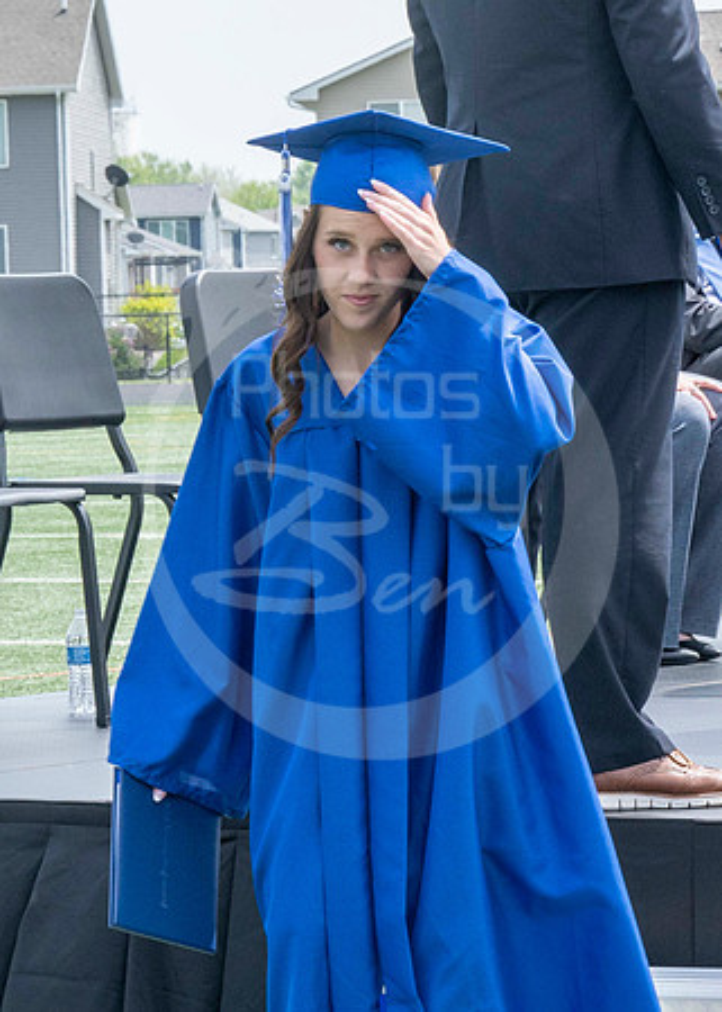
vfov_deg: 9.3
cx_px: 17
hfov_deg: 6.6
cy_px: 334
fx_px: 6229
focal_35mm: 217
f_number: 13
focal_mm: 70
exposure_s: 1/250
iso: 200
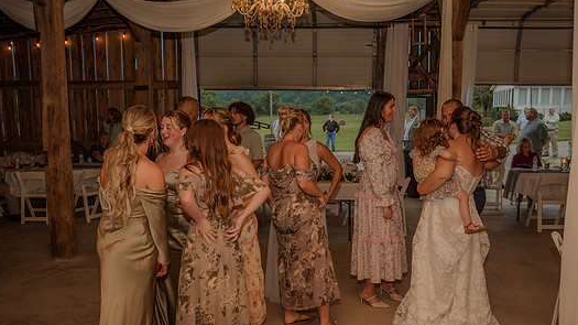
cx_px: 308
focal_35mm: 35
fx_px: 536
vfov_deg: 33.7
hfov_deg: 56.6
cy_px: 181
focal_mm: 29.5
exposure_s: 1/200
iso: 320
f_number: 4
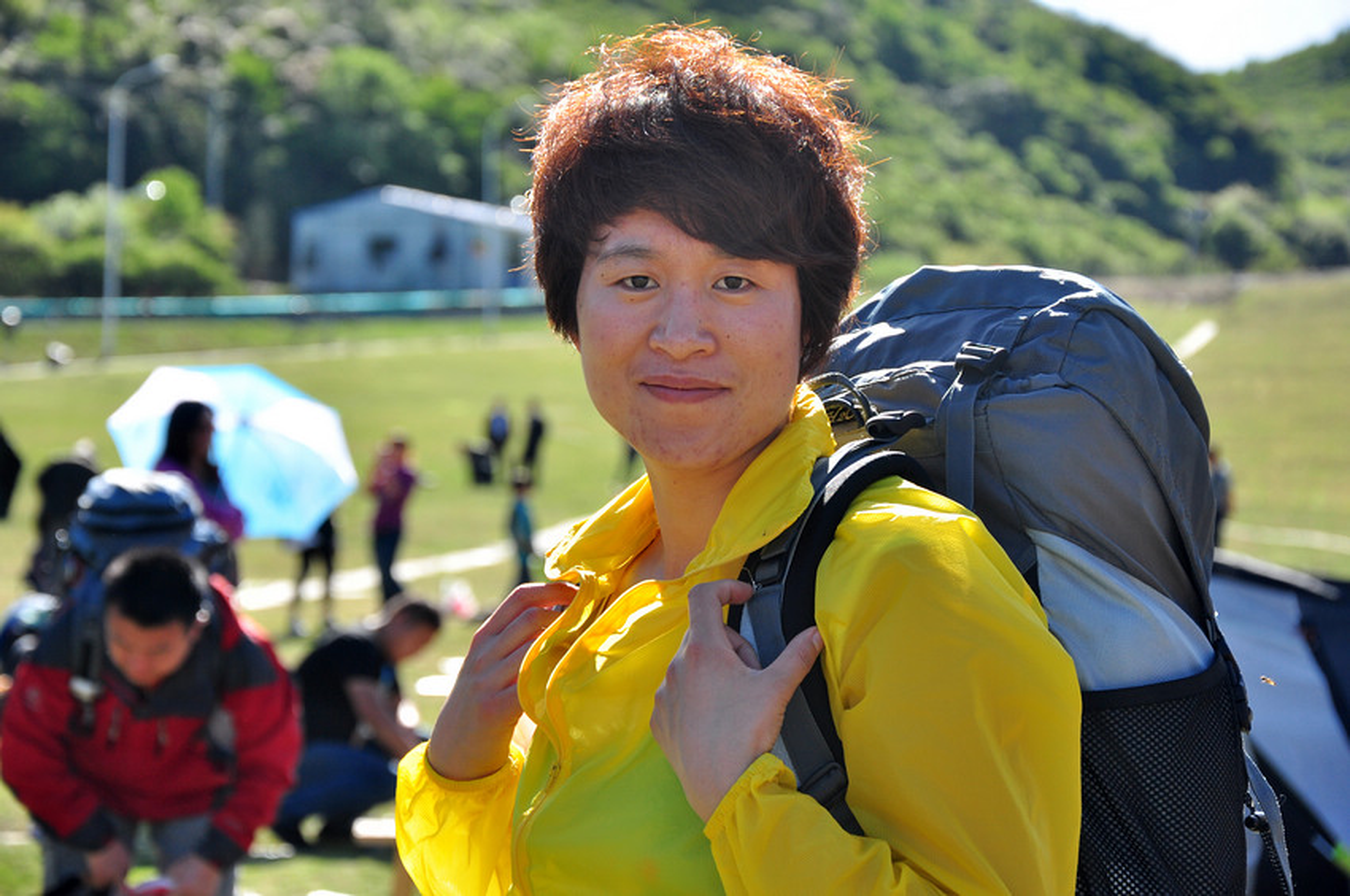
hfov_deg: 17.1
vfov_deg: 11.4
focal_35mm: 120
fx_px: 4493
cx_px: 675
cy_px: 448
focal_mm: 80
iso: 200
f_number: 5.6
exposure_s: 1/400
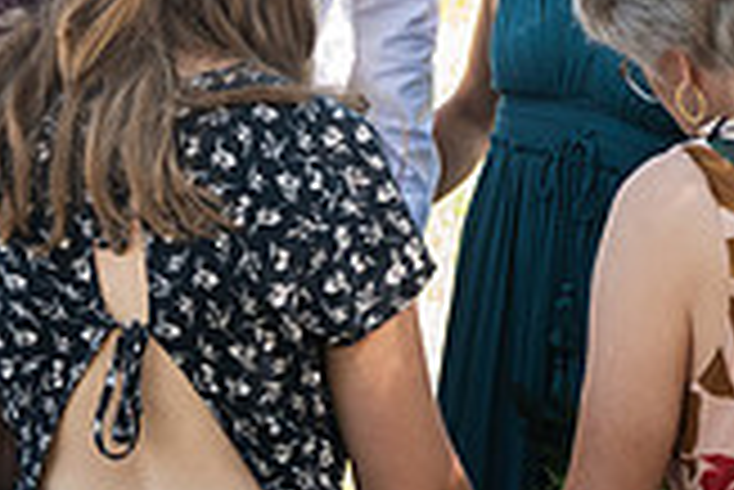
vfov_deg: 8.0
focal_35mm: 167
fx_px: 3408
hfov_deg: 12.3
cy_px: -369
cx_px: 383
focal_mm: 47
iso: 1250
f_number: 5.3
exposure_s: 1/500
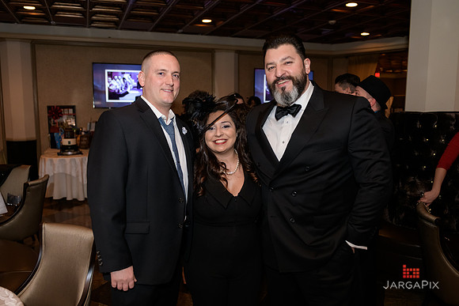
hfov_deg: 62.4
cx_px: 217
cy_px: 158
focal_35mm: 30
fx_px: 379
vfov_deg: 44.0
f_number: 3.2
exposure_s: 1/125
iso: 1600
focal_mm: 26
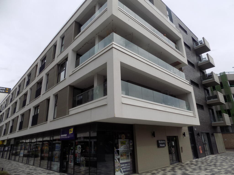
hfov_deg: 73.9
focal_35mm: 23
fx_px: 155
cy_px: 88
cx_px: 117
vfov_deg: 58.9
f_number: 3.1
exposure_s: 1/800
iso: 80
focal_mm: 4
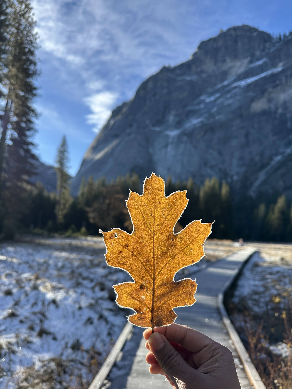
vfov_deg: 71.6
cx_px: 146
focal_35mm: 24
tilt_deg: +9.3
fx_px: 270
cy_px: 194
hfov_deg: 56.8
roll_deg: -2.5
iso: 80
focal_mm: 6.86
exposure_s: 1/1988
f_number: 1.78
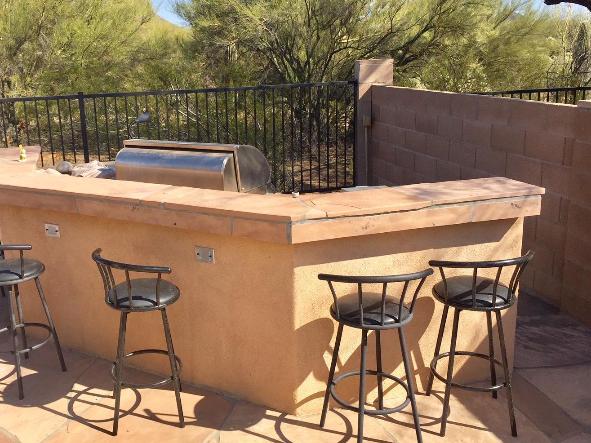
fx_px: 615
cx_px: 235
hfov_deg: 51.0
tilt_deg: -12.4
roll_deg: +0.9
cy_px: 207
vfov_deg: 39.6
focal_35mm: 36
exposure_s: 1/1883
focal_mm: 4.15
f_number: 2.2
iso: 32
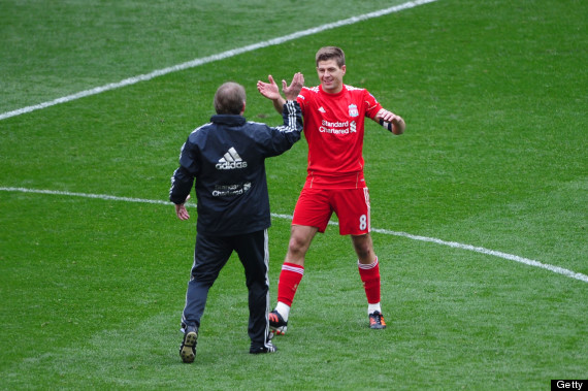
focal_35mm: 500
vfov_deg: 2.7
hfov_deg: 4.1
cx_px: 294
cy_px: 196
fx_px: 8159
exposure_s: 1/1000
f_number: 4
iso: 800
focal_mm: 500
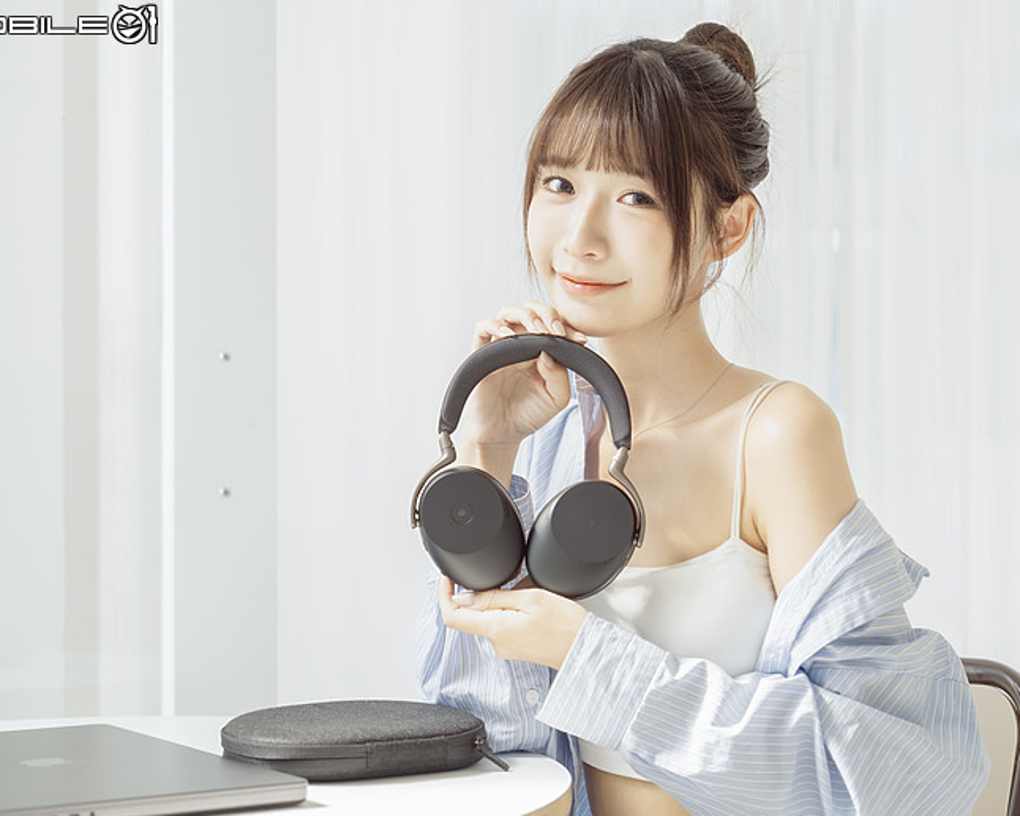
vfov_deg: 19.9
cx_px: 546
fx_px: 2325
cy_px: 407
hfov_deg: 24.7
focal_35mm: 77
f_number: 2.8
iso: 100
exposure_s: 1/100
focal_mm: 68
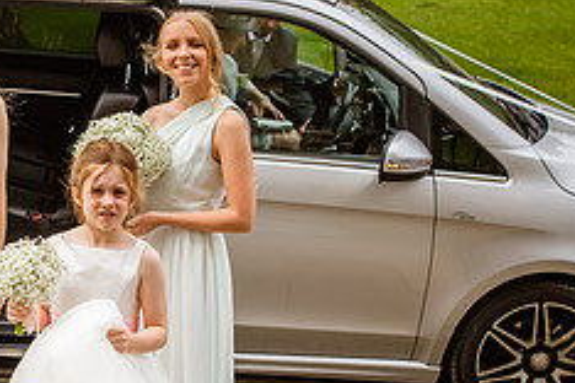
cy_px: 239
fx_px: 1581
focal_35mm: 99
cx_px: 77
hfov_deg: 20.3
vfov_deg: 13.8
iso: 220
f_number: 4.5
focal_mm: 35
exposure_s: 1/1600
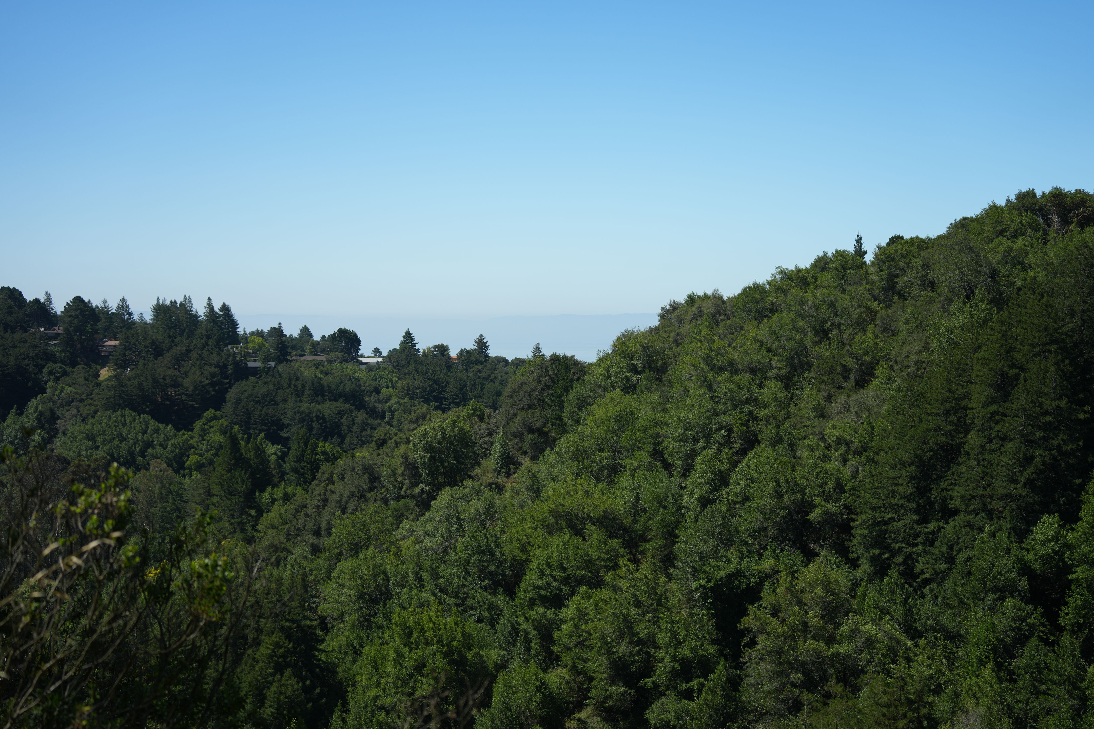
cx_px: 547
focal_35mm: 50
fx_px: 1519
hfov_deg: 39.6
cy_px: 364
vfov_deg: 27.0
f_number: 4.5
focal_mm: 50
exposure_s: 1/640
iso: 100
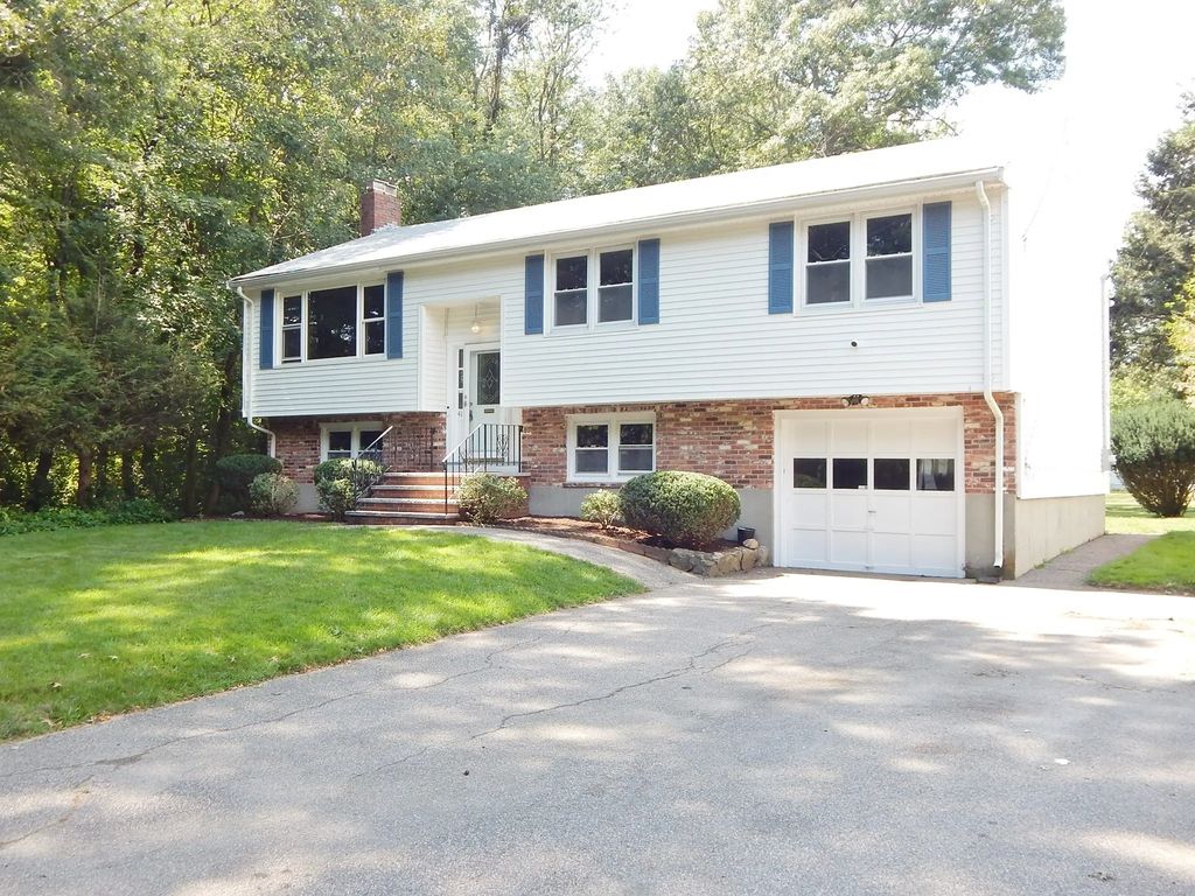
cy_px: 448
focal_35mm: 31
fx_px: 1070
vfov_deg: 45.4
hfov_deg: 58.4
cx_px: 598
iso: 140
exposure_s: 1/250
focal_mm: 5.6
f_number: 3.2
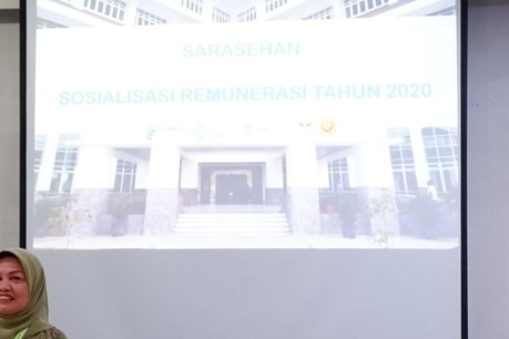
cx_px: -48
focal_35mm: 128
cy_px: 328
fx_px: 1810
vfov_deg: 10.6
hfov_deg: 15.6
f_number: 5.3
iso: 3200
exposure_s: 1/30
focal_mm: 37.1
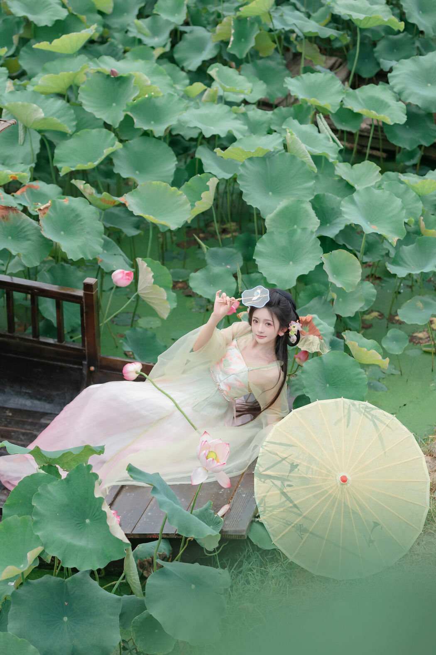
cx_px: 218
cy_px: 328
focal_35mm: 85
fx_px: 1544
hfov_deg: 16.1
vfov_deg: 23.9
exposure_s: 1/3200
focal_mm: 85
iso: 200
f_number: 1.8
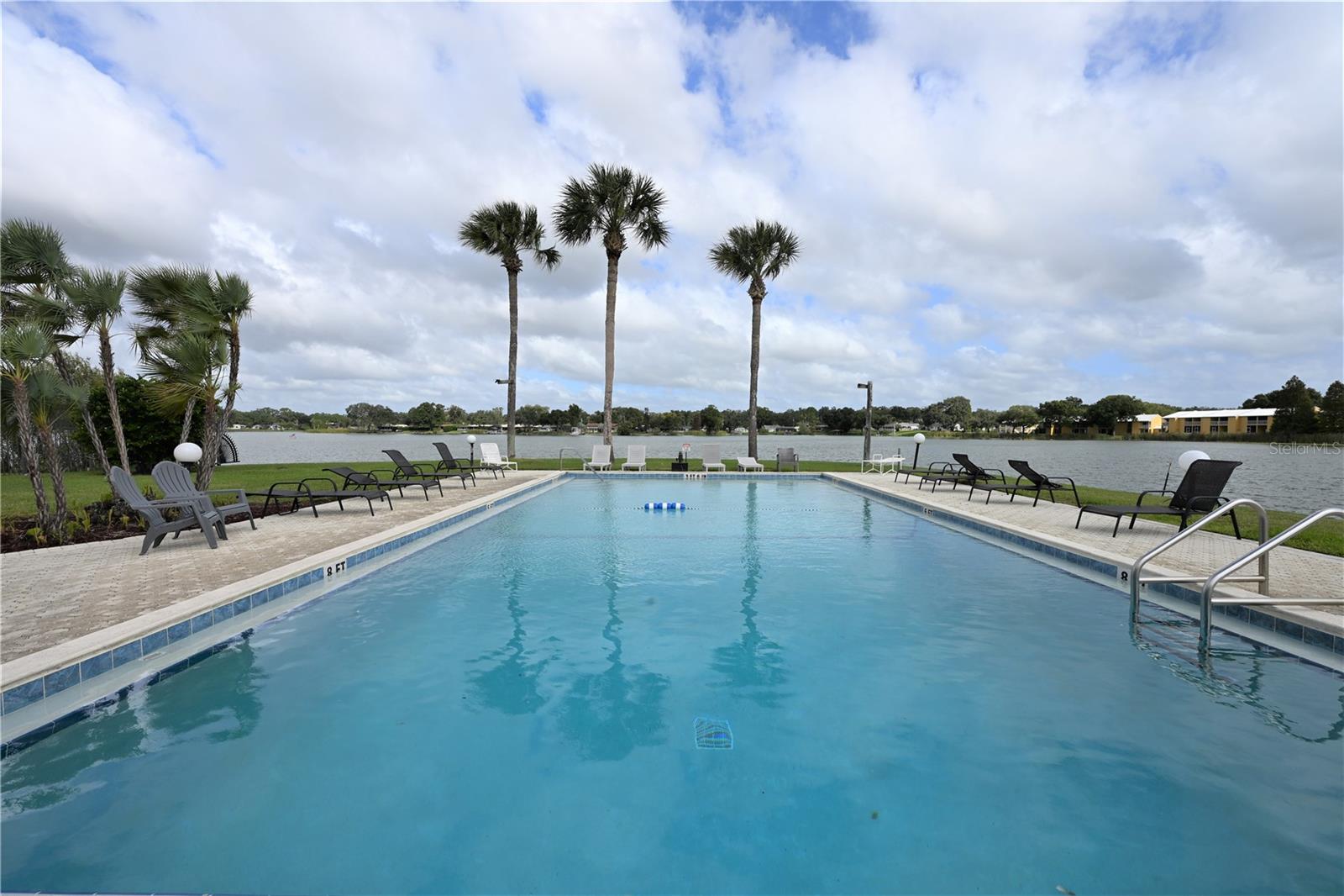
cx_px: 672
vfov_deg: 81.2
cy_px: 448
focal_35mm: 14
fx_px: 523
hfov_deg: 104.3
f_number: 13
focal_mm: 14
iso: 100
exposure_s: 1/200
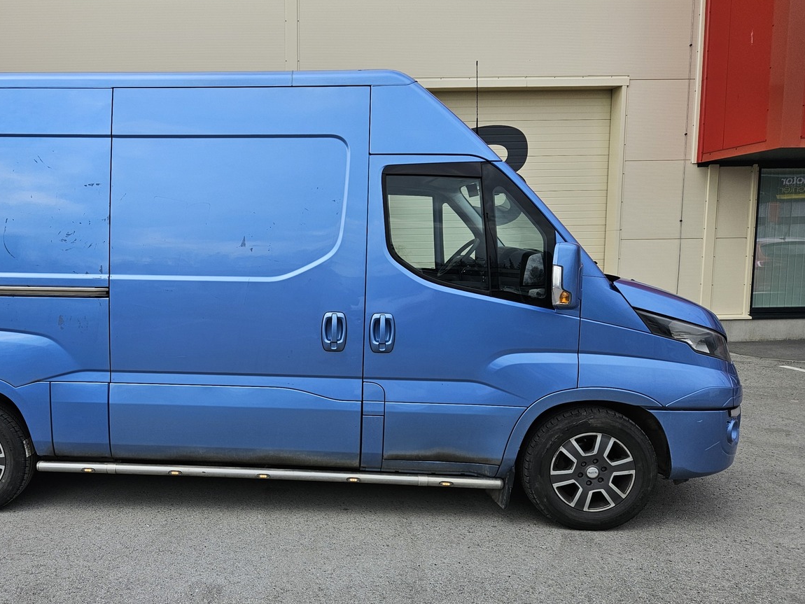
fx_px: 744
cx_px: 250
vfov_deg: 44.0
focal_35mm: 32
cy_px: 355
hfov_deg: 55.3
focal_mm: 5.4
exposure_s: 1/2000
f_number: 1.8
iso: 40
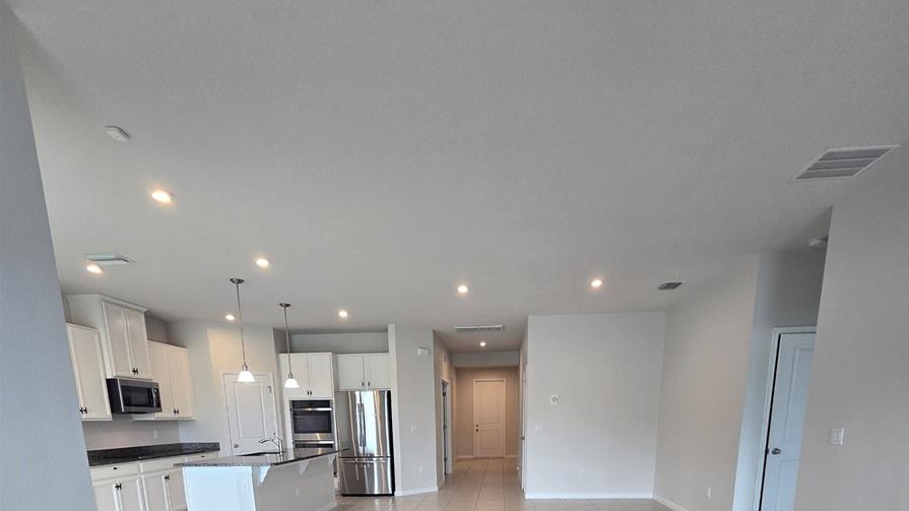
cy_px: 527
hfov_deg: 89.6
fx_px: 458
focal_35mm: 19
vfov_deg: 47.0
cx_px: 456
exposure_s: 1/60
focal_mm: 2.2
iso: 100
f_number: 2.2
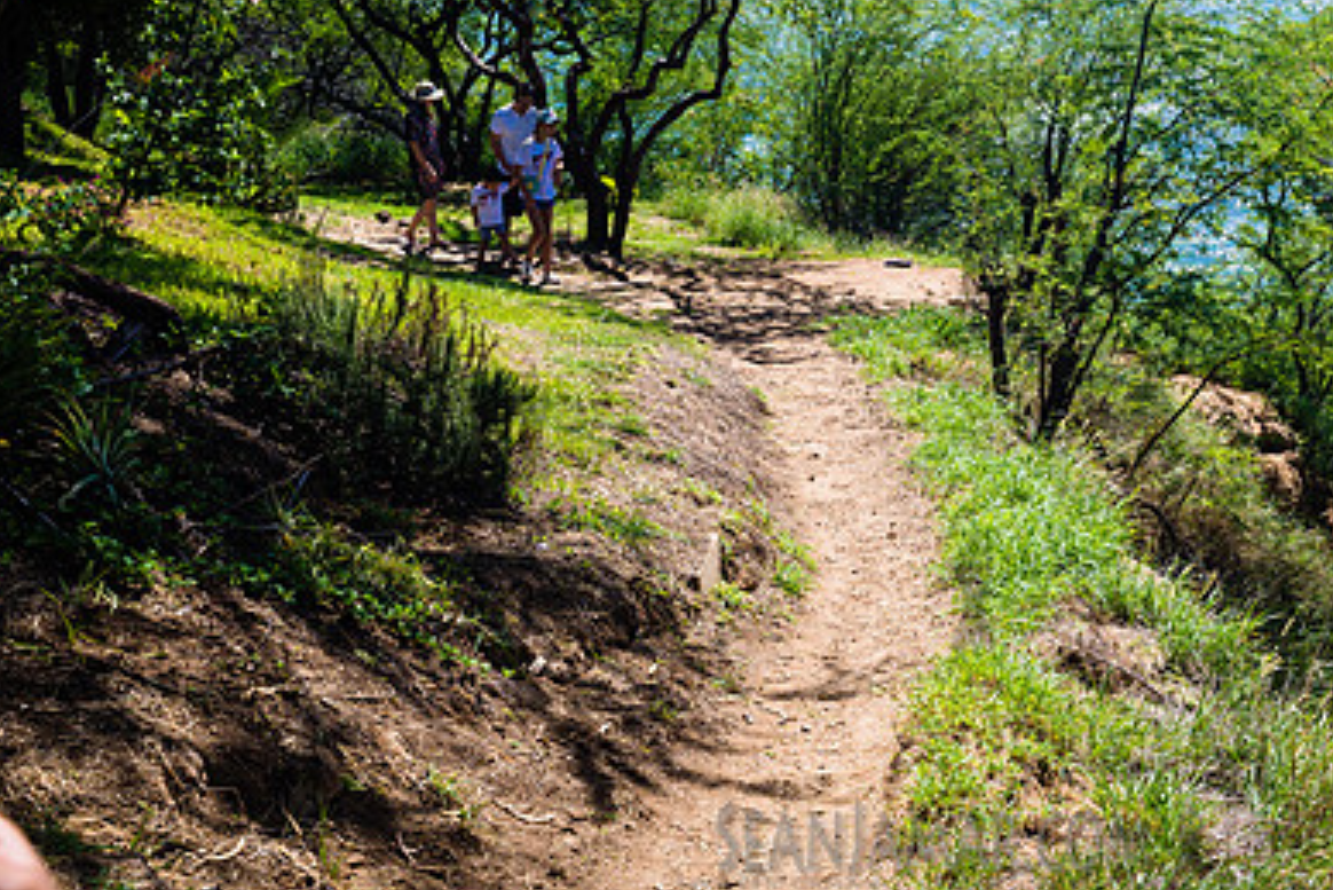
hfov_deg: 36.8
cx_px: 972
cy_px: 256
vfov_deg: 25.3
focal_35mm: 53
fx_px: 1963
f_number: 11
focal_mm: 35
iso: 200
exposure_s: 1/100
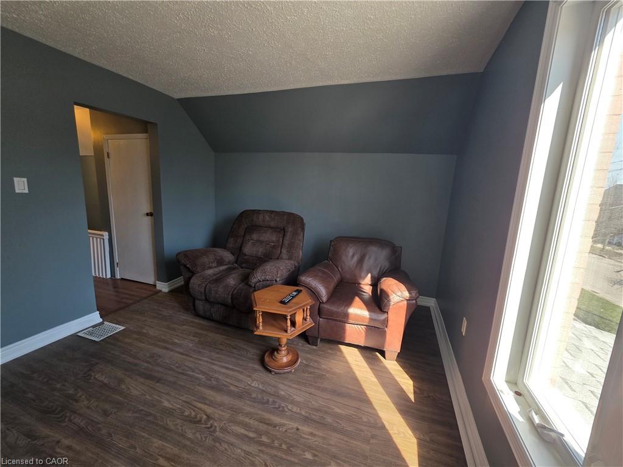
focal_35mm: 13
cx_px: 312
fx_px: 234
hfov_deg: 106.2
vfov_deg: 89.9
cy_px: 234
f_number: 1.9
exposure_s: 1/120
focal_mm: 2.2
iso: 100
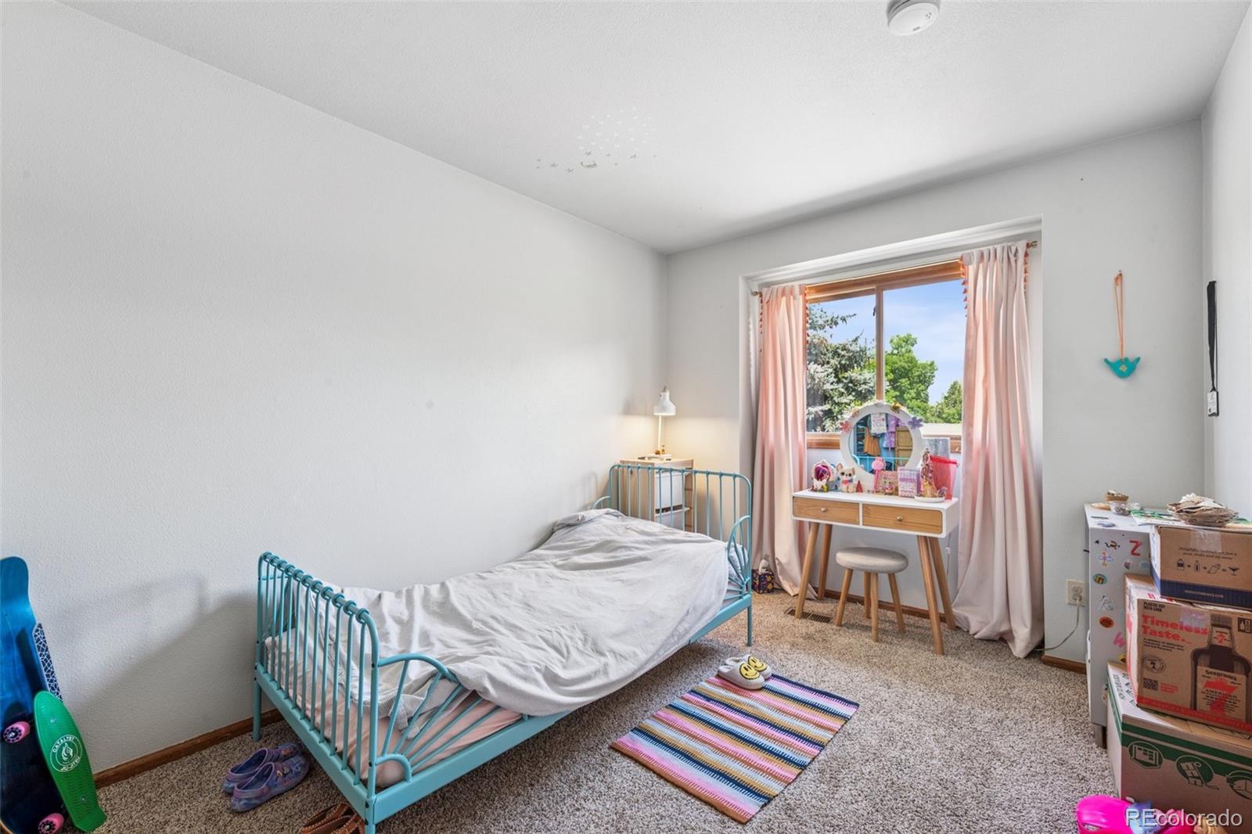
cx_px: 626
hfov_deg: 100.4
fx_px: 522
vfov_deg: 77.3
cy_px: 417
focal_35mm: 15
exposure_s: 1/1.25
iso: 100
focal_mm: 15
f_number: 11
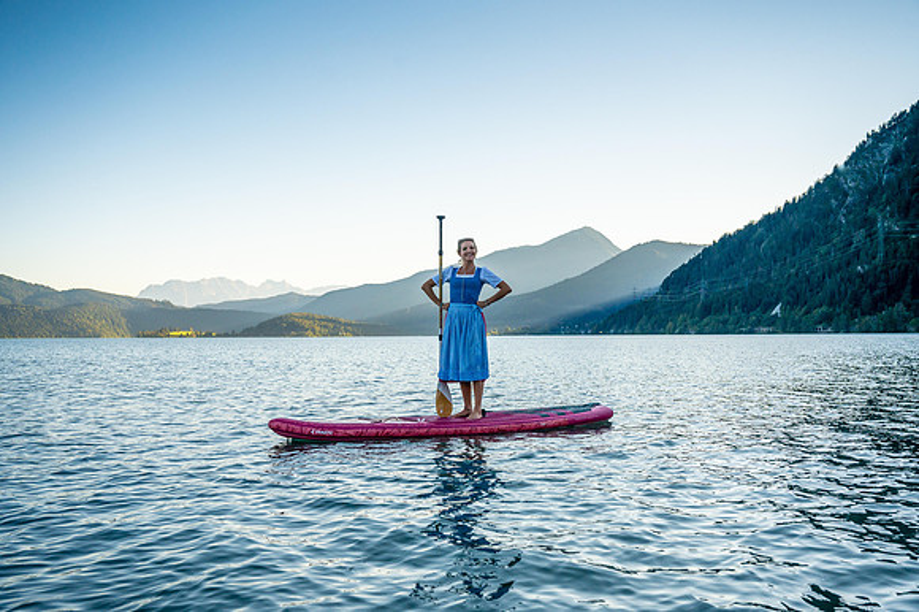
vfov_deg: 38.3
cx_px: 460
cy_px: 306
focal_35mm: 34
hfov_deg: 55.1
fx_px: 880
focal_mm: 34.5
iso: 400
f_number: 4.5
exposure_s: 1/5000
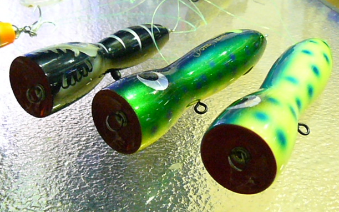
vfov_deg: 32.0
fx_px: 370
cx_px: 172
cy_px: 115
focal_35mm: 40
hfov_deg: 49.3
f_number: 2.8
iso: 3200
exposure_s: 1/100
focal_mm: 6
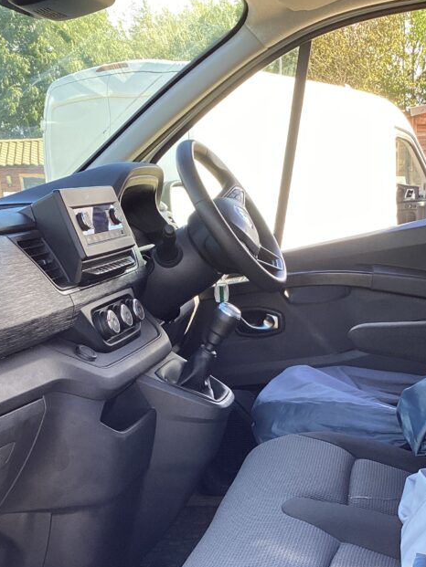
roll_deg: +1.9
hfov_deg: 27.5
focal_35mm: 53
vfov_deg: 35.1
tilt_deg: -15.2
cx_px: 255
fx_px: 869
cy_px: 452
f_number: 2.4
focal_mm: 3.3
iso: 64
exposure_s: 1/120
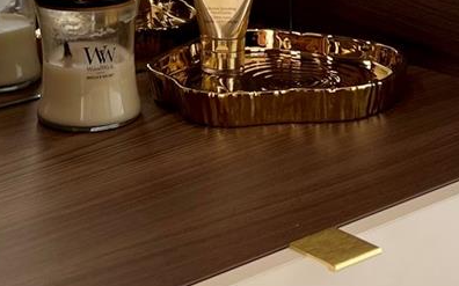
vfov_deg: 11.5
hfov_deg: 19.5
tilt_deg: -4.5
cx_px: 210
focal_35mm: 107
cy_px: -197
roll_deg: +1.6
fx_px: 1338
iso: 40
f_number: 1.5
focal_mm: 5.7
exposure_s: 1/224
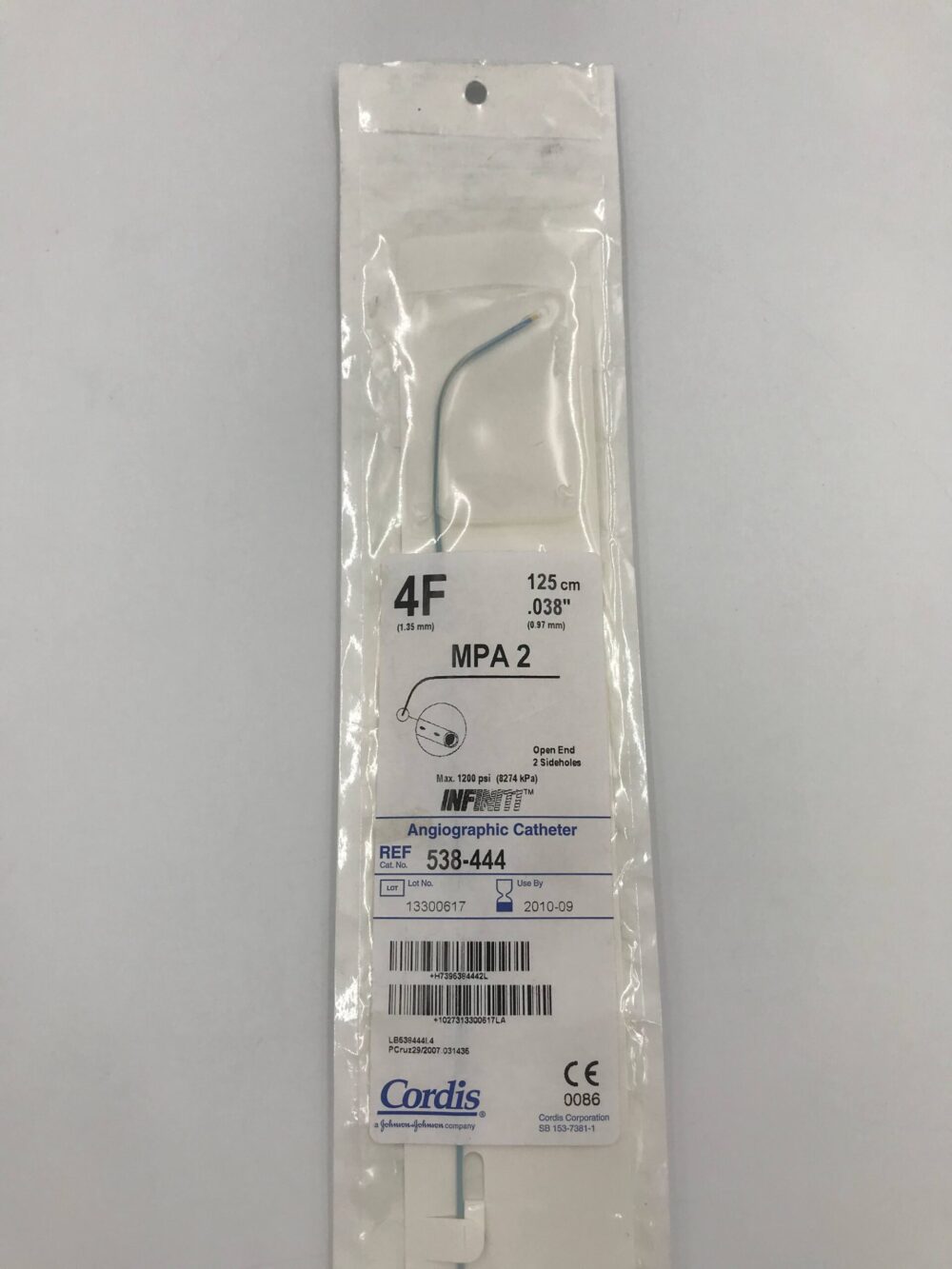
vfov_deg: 63.4
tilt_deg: -78.0
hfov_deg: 49.8
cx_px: 476
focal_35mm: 28
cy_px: 634
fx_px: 1027
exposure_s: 1/273
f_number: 1.8
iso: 20
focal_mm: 3.99
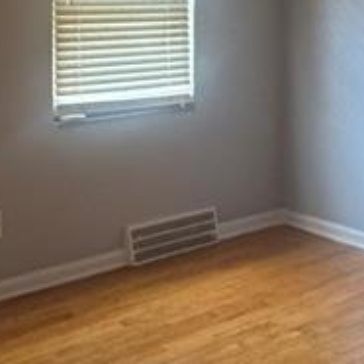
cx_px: 143
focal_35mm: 68
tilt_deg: -3.3
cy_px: 23
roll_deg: -0.1
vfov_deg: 24.5
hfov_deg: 25.3
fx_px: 809
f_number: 2.2
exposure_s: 1/60
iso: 400
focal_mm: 2.22
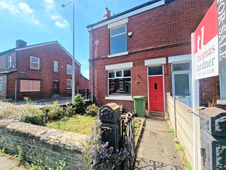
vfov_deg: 89.9
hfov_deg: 106.2
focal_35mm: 13
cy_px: 85
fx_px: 85
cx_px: 113
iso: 50
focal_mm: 2.2
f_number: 2.2
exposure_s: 1/2500
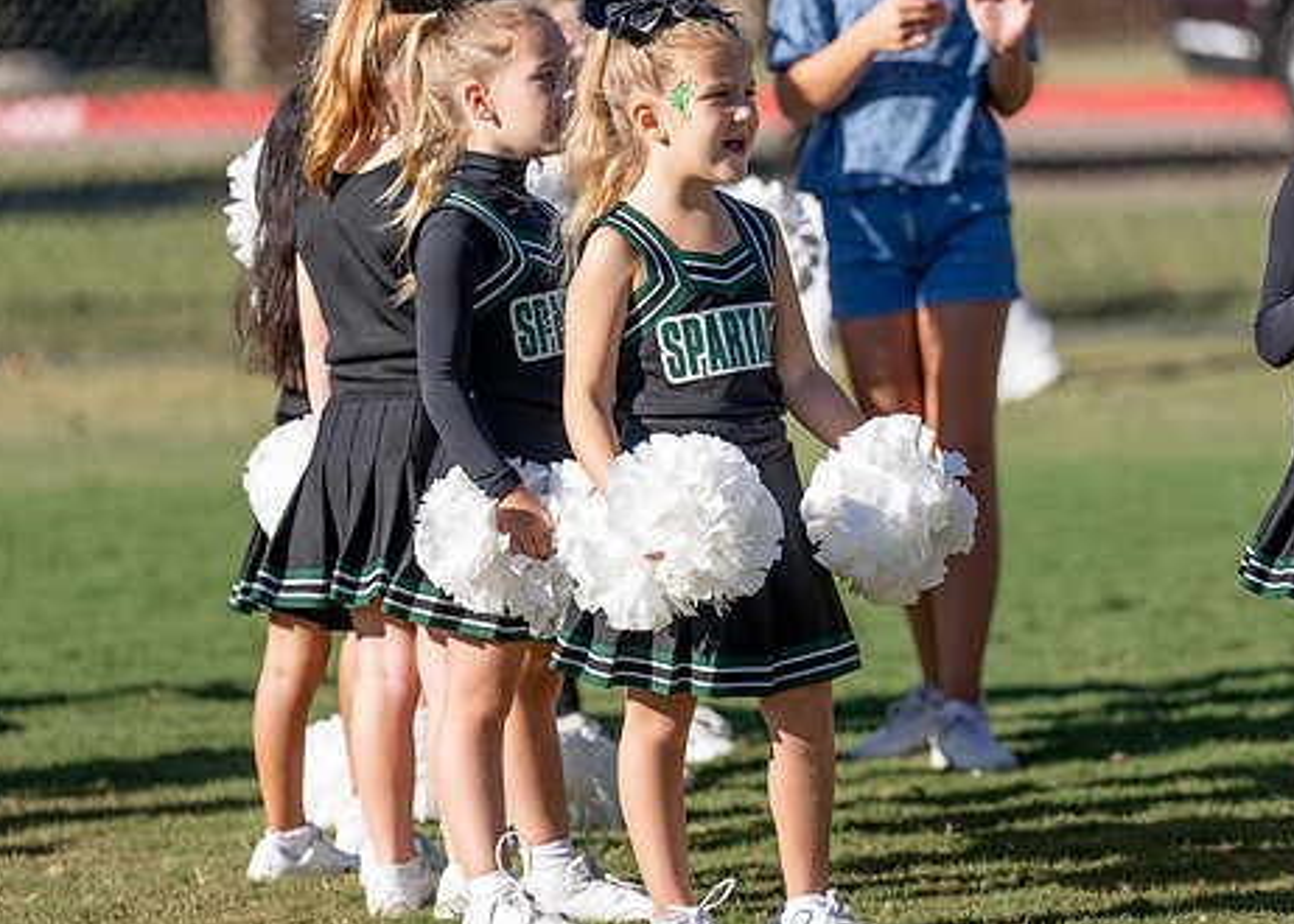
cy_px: 453
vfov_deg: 5.3
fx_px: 10070
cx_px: 753
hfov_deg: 7.4
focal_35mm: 274
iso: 100
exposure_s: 1/1600
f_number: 2.8
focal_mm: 167
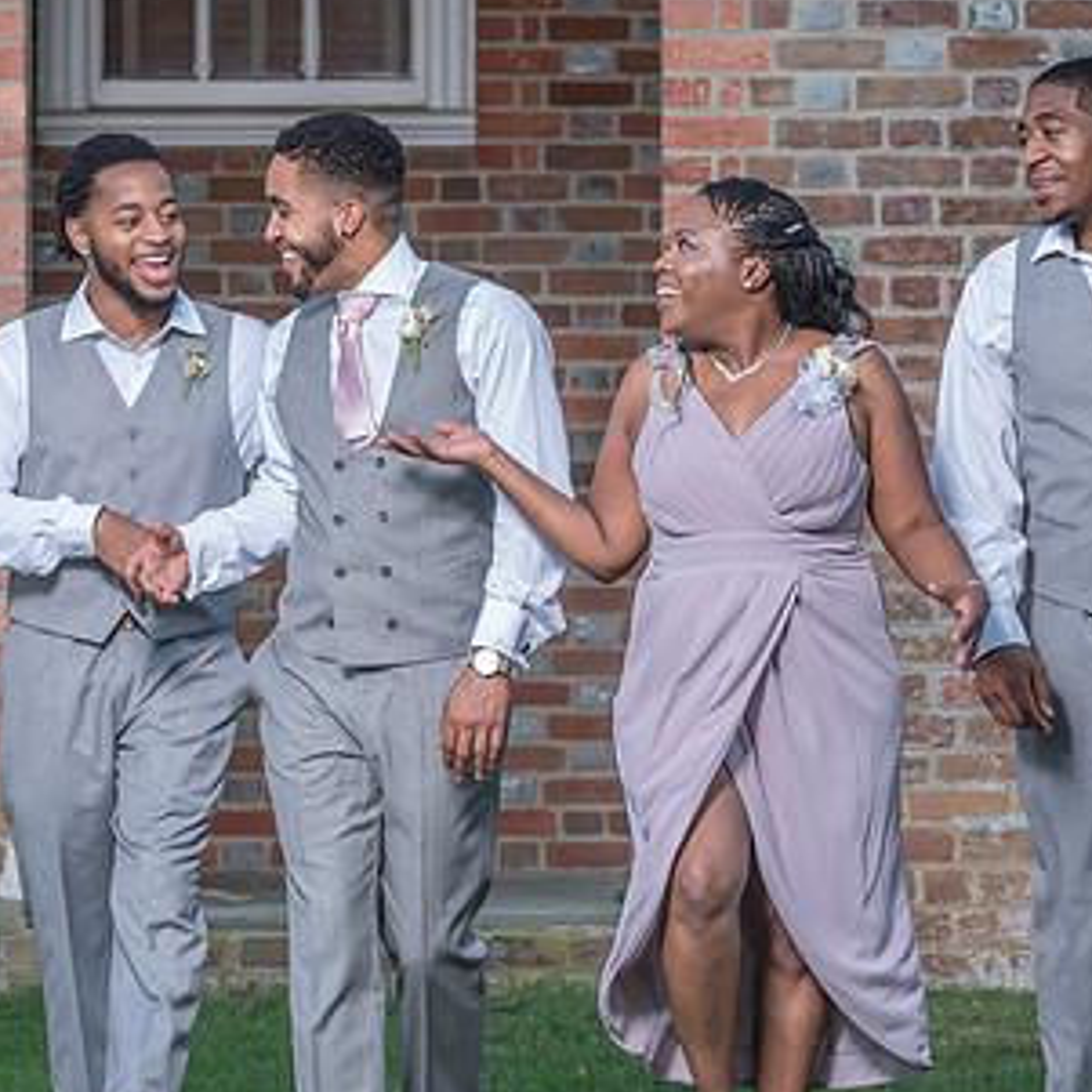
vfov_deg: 8.3
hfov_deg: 8.3
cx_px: 491
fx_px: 7566
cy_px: 621
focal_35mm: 212
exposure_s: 1/200
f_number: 5.6
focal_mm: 114
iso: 100
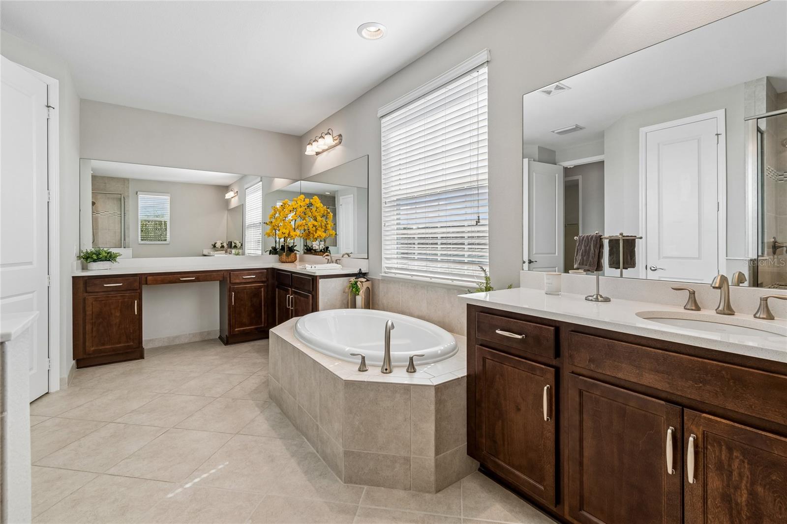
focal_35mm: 15
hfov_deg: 100.4
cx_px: 394
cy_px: 262
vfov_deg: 77.3
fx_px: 328
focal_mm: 10
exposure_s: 1/60
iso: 100
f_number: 7.1
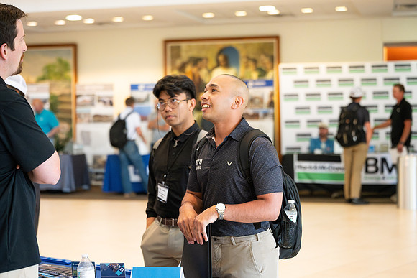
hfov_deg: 28.8
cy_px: 139
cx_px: 208
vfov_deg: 19.5
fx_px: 811
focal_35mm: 70
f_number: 2.8
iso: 6400
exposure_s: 1/800
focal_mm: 70
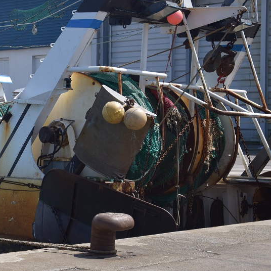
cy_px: 112
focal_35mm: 97
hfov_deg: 17.4
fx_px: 859
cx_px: -18
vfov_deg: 17.9
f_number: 4.2
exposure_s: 1/1600
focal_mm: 34
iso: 200
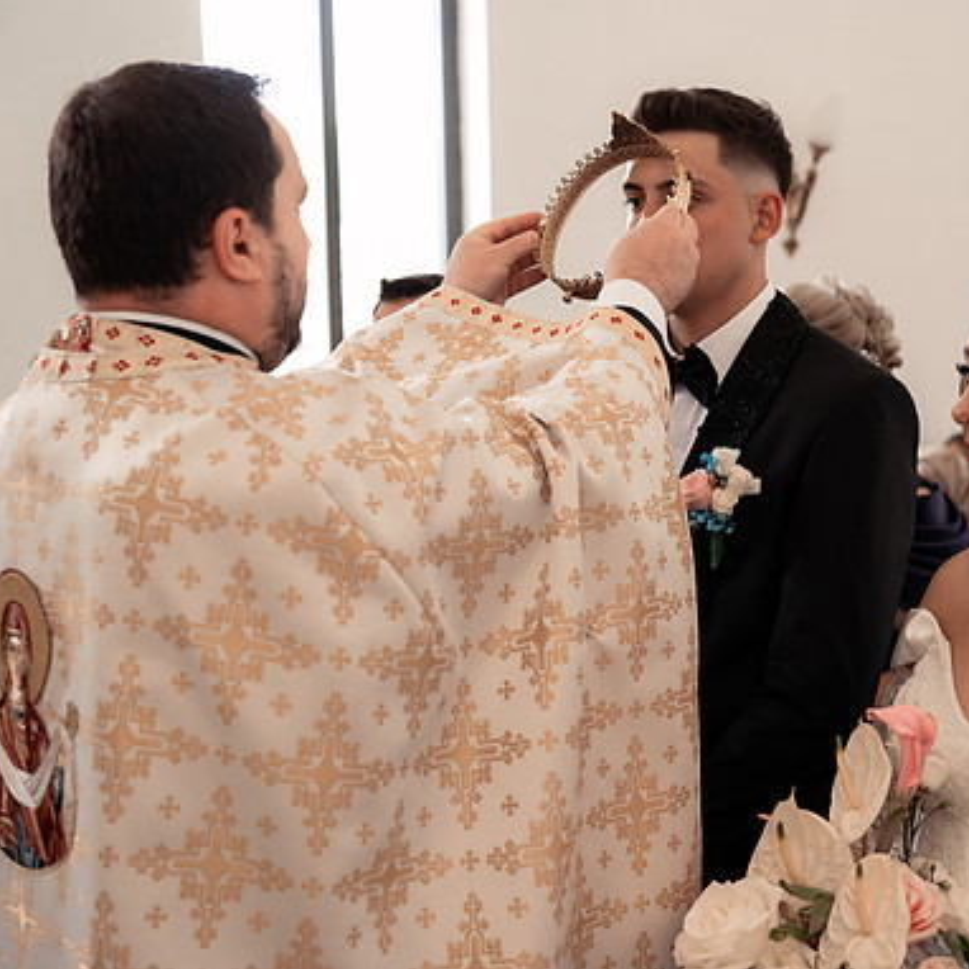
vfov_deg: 34.7
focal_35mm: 49
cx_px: 672
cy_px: 484
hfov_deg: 34.2
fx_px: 1552
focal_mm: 38
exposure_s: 1/250
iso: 1600
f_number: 3.2
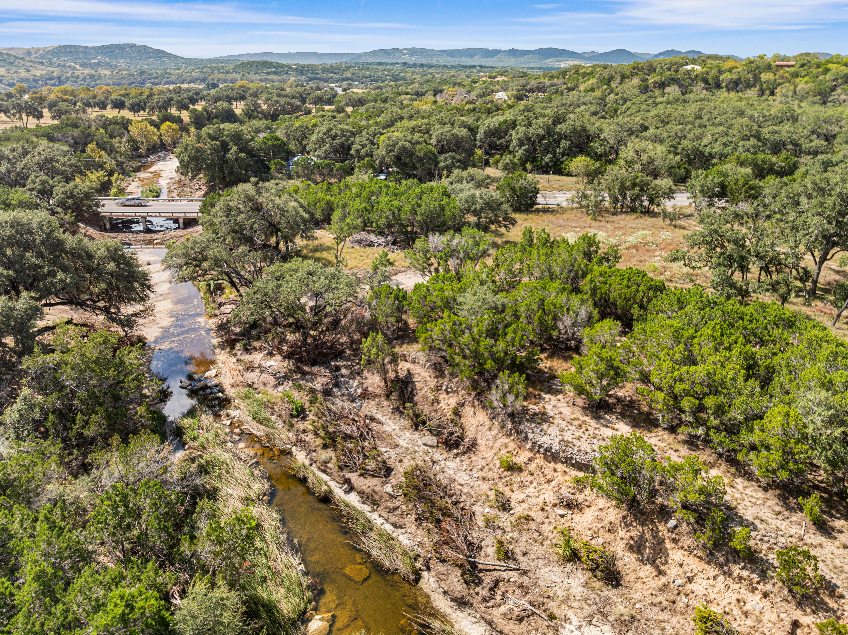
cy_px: 318
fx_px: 588
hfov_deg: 71.6
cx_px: 424
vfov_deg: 56.8
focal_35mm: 24
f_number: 2.8
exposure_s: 1/800
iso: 170
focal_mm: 12.29
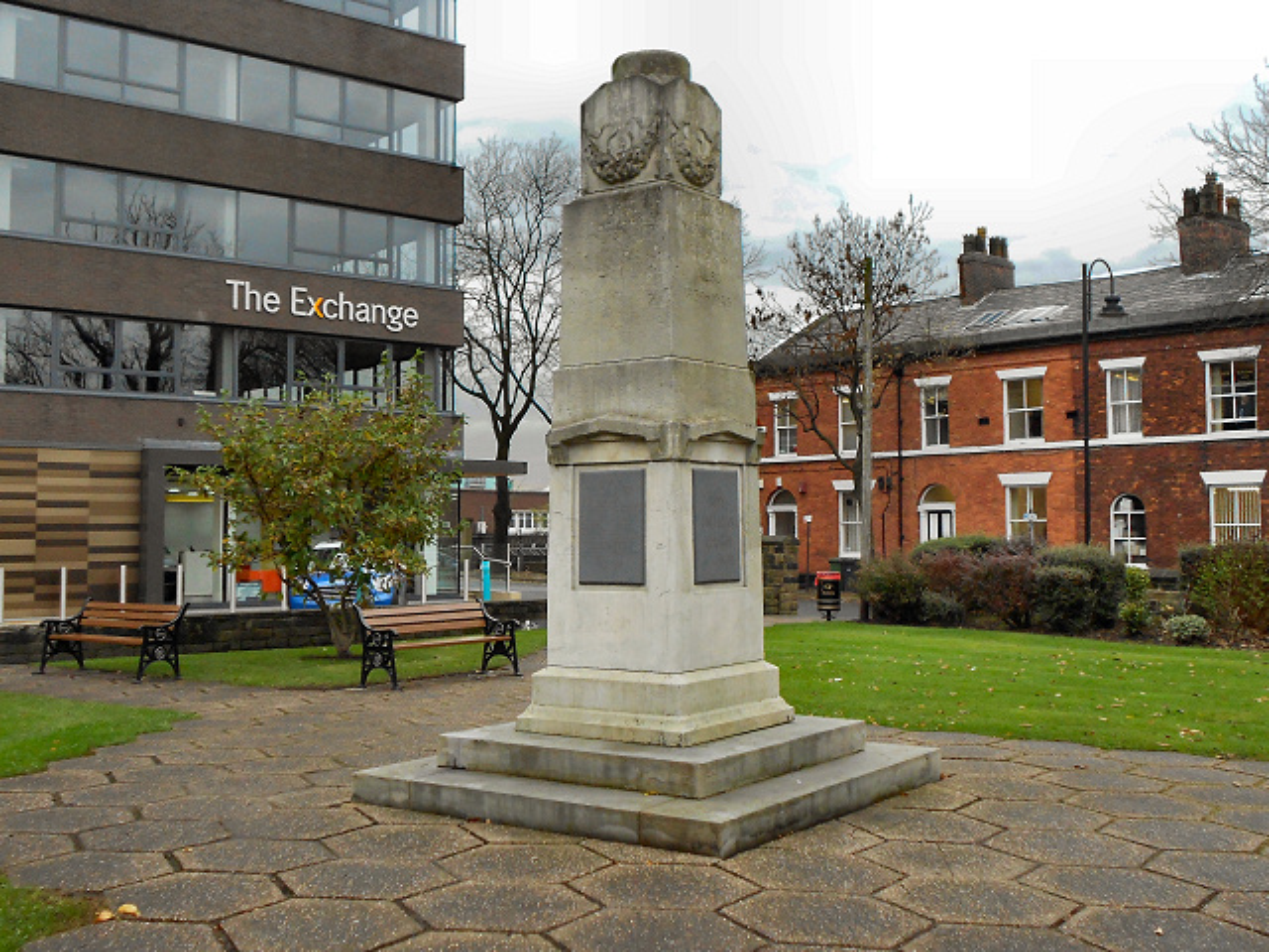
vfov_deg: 38.7
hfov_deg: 50.1
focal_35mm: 37
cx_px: 634
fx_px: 1356
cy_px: 476
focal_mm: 6.7
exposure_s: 1/160
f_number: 3.9
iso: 200
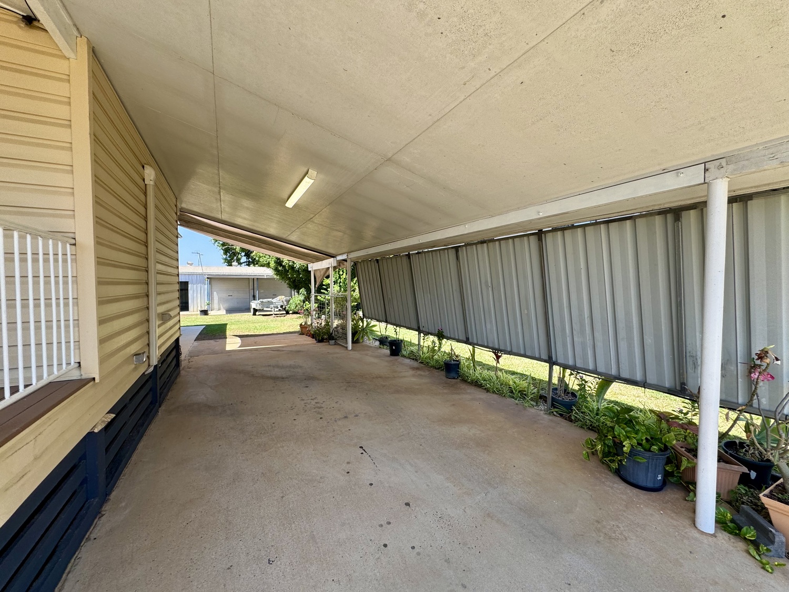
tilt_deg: -1.6
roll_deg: -1.1
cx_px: 394
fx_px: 319
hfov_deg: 102.1
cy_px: 296
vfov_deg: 85.7
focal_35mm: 14
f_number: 2.2
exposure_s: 1/384
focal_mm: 2.22
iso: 40
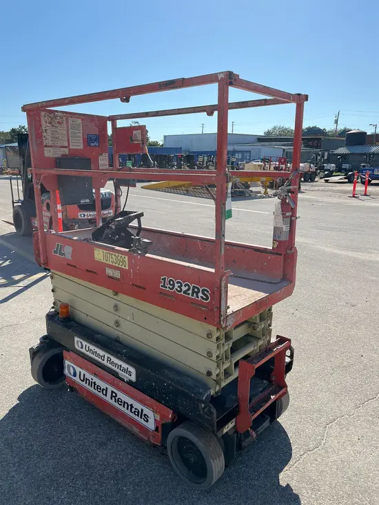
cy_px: 252
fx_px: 379
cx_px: 190
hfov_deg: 53.1
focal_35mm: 26
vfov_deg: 67.3
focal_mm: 5.1
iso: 50
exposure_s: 1/4484
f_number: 1.6
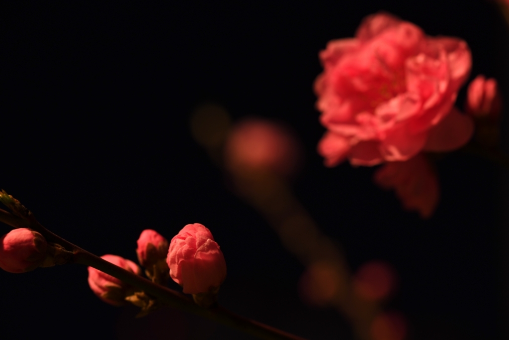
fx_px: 1414
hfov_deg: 20.4
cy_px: 170
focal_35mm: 100
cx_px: 254
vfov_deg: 13.7
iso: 400
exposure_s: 1
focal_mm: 100
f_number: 5.6
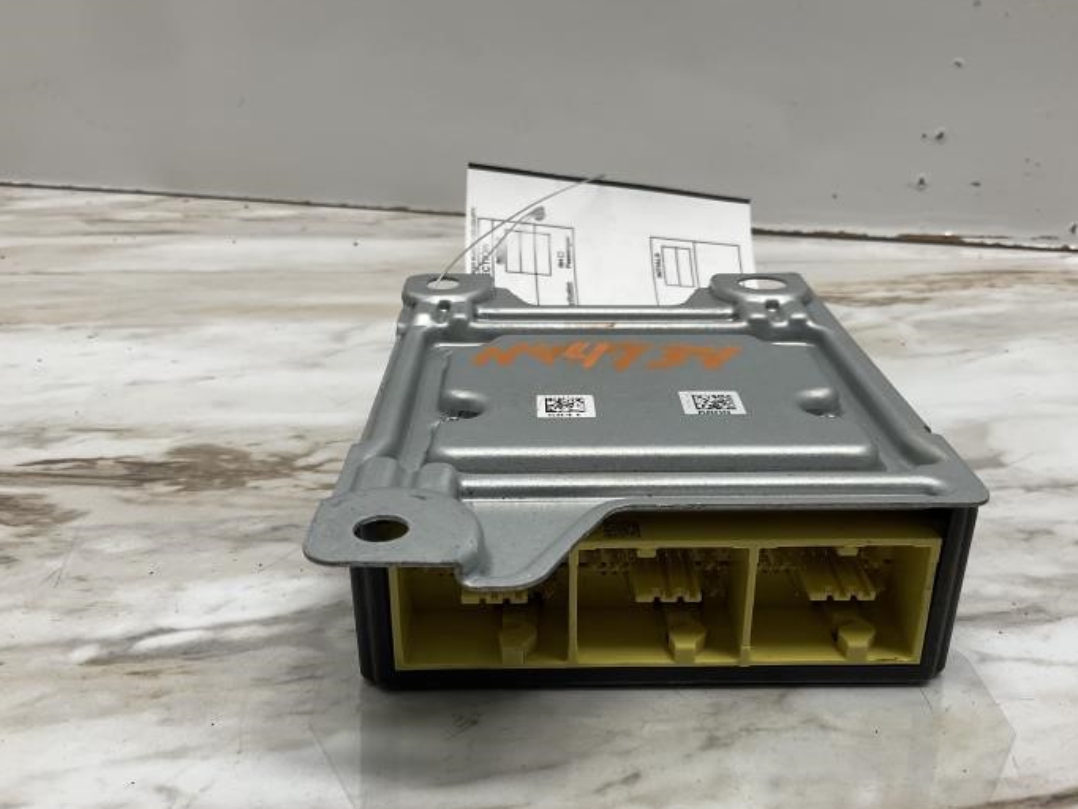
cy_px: 468
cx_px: 579
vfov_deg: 41.7
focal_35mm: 34
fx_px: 1059
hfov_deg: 53.9
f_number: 1.8
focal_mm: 3
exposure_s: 1/540
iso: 25
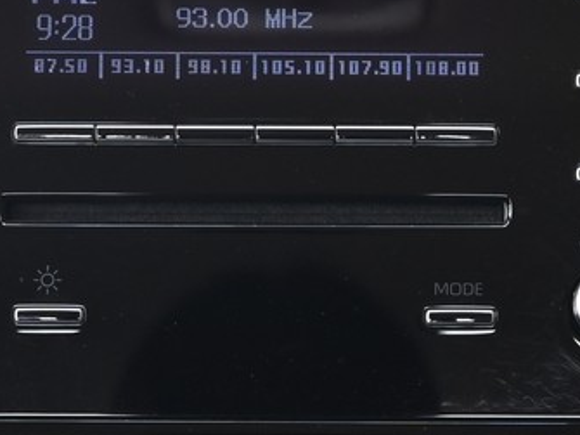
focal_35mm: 237
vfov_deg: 6.3
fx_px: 3970
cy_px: 238
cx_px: 251
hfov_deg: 8.4
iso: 400
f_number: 6.3
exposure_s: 1/60
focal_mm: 50
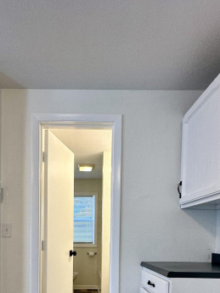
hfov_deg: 51.0
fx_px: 229
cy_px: 243
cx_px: 87
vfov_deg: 59.2
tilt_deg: -1.5
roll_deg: -0.6
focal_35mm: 27
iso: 100
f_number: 2.2
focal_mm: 2.22
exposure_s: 1/120
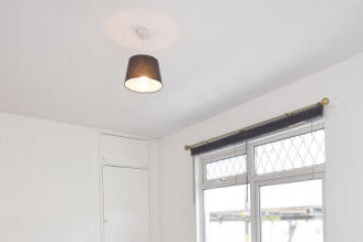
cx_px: 192
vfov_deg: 39.8
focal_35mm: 30
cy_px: 227
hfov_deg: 61.9
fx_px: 303
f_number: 6.3
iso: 400
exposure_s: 1/125
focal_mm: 10
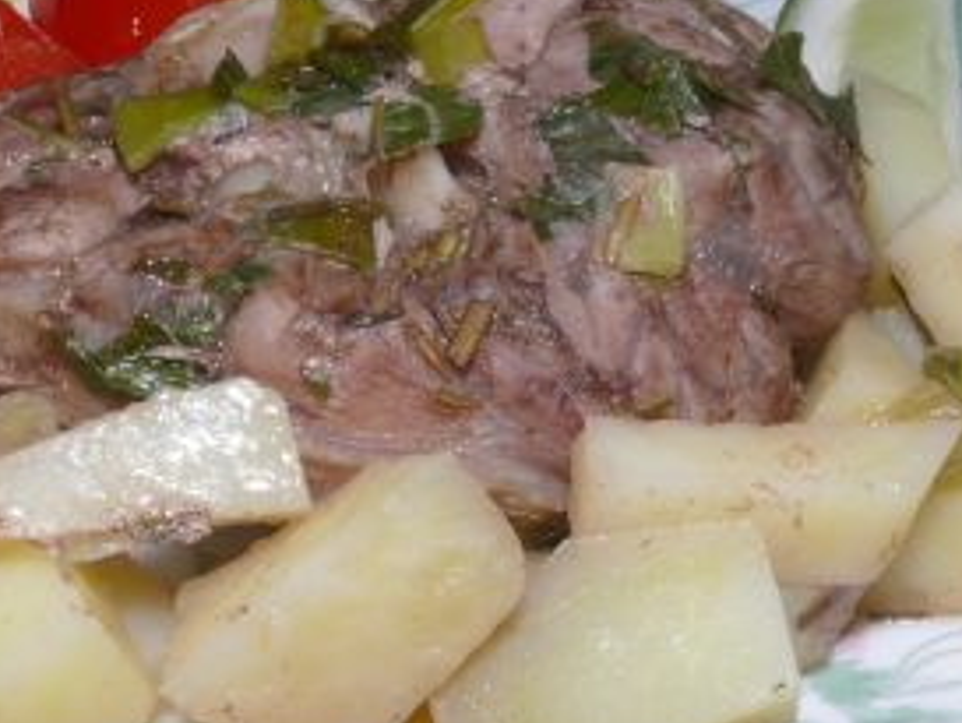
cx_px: 363
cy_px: 298
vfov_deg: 22.9
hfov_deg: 30.1
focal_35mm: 64
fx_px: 1779
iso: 100
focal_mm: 7.4
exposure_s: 1/30
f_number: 11
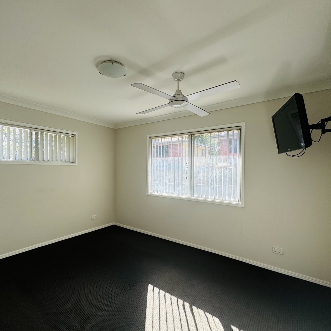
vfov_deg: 84.0
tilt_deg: +0.3
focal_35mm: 17
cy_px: 170
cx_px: 155
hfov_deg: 83.9
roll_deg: -0.6
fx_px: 184
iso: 40
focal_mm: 2.22
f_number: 2.2
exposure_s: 1/170
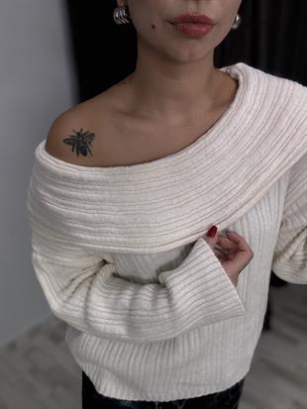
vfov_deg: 59.9
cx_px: 154
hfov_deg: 46.8
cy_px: 204
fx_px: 355
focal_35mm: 30
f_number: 1.9
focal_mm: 2.69
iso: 64
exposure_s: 1/100
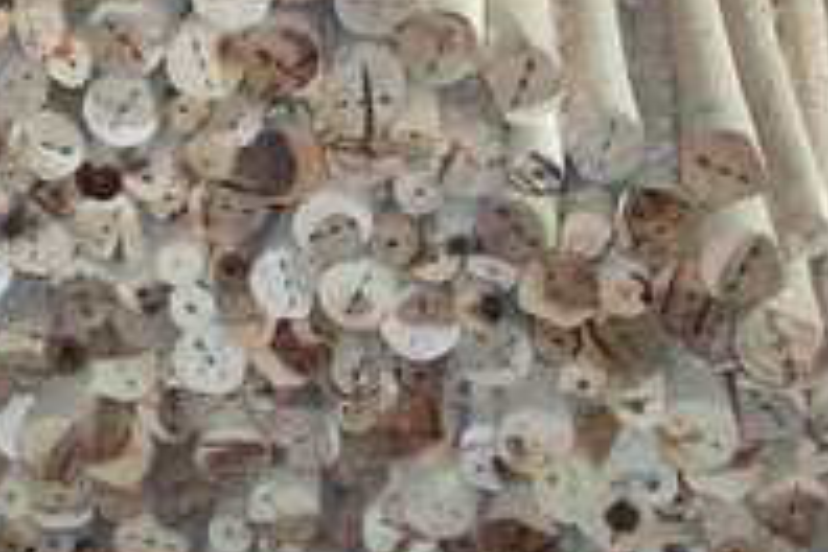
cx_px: -17
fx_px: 2415
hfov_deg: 18.9
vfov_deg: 12.9
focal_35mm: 105
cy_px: -6
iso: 80
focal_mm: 7.1
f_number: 3.2
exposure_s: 1/40
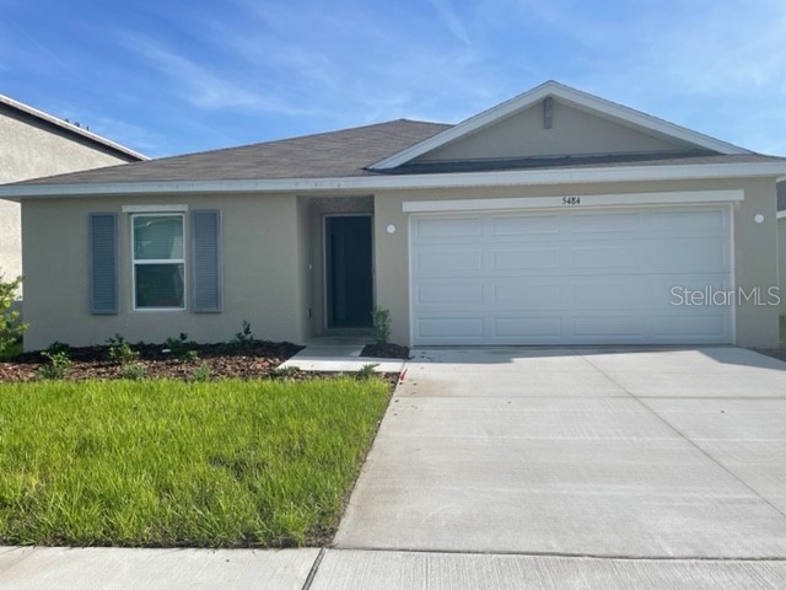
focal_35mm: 26
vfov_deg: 53.1
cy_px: 295
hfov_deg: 67.3
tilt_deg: +0.2
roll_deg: +0.6
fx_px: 590
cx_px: 393
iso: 32
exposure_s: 1/3861
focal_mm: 4.2
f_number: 1.6
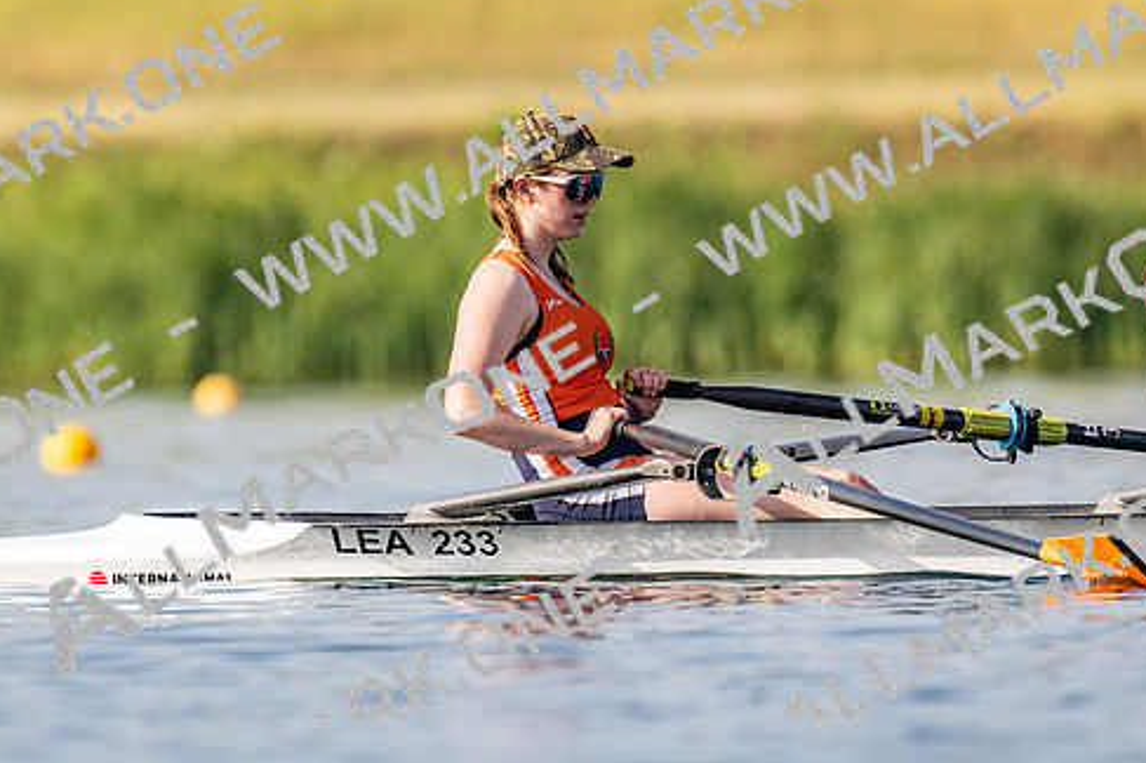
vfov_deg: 1.3
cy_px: 316
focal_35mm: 1072
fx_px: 34101
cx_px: 525
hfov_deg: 1.9
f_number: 5
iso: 250
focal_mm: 600
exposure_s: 1/2500
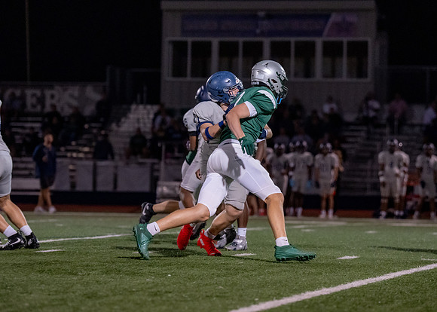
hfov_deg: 10.5
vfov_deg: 7.5
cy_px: 136
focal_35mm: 191
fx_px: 2371
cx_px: 200
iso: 6400
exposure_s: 1/1000
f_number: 2.8
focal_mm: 133
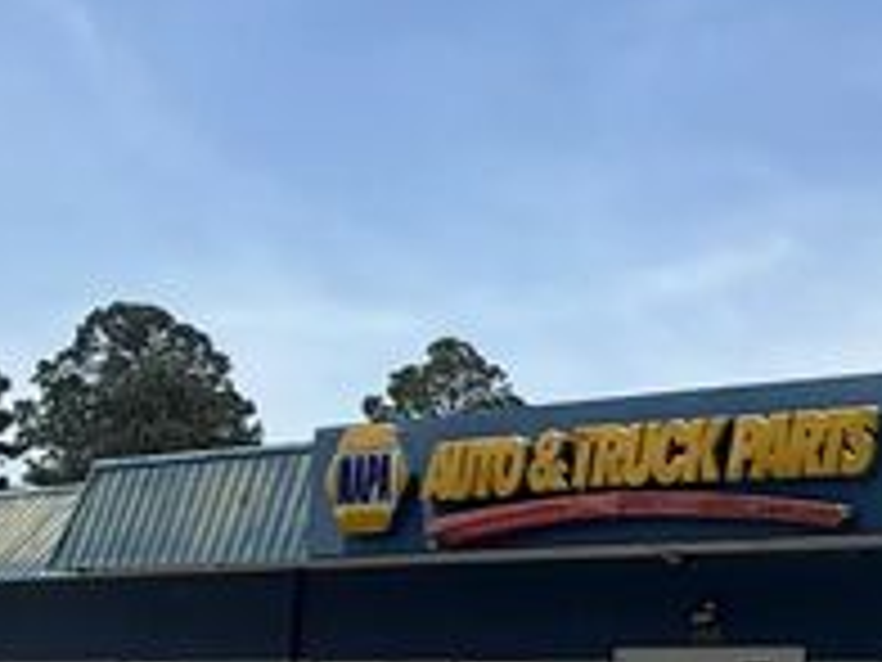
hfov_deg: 23.1
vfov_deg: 20.0
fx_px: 1860
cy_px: 527
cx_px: 1202
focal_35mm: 73
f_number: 2.2
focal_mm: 2.22
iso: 50
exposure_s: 1/2841
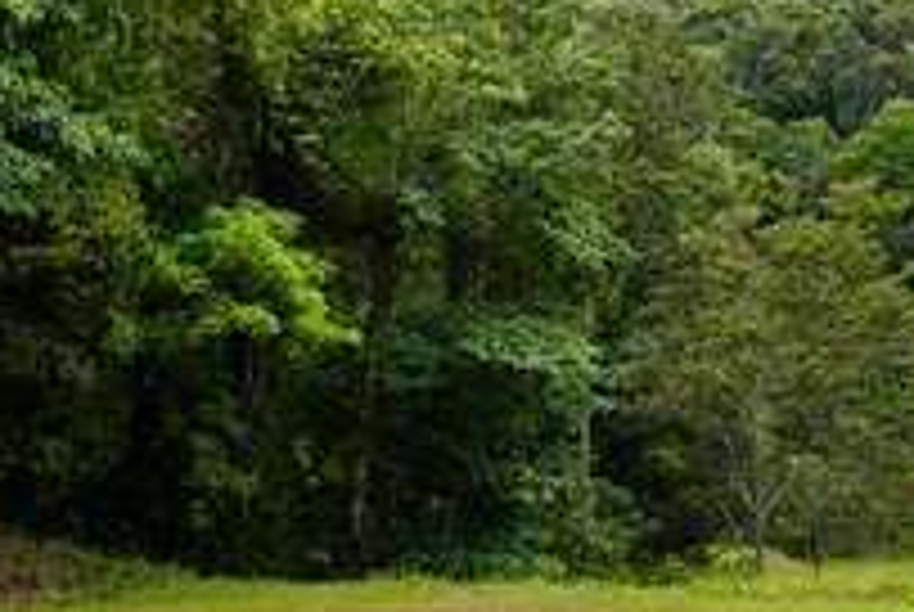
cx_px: 738
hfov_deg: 32.9
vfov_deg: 23.0
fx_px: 1500
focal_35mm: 59
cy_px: 230
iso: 100
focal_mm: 20
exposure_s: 1/125
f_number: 8
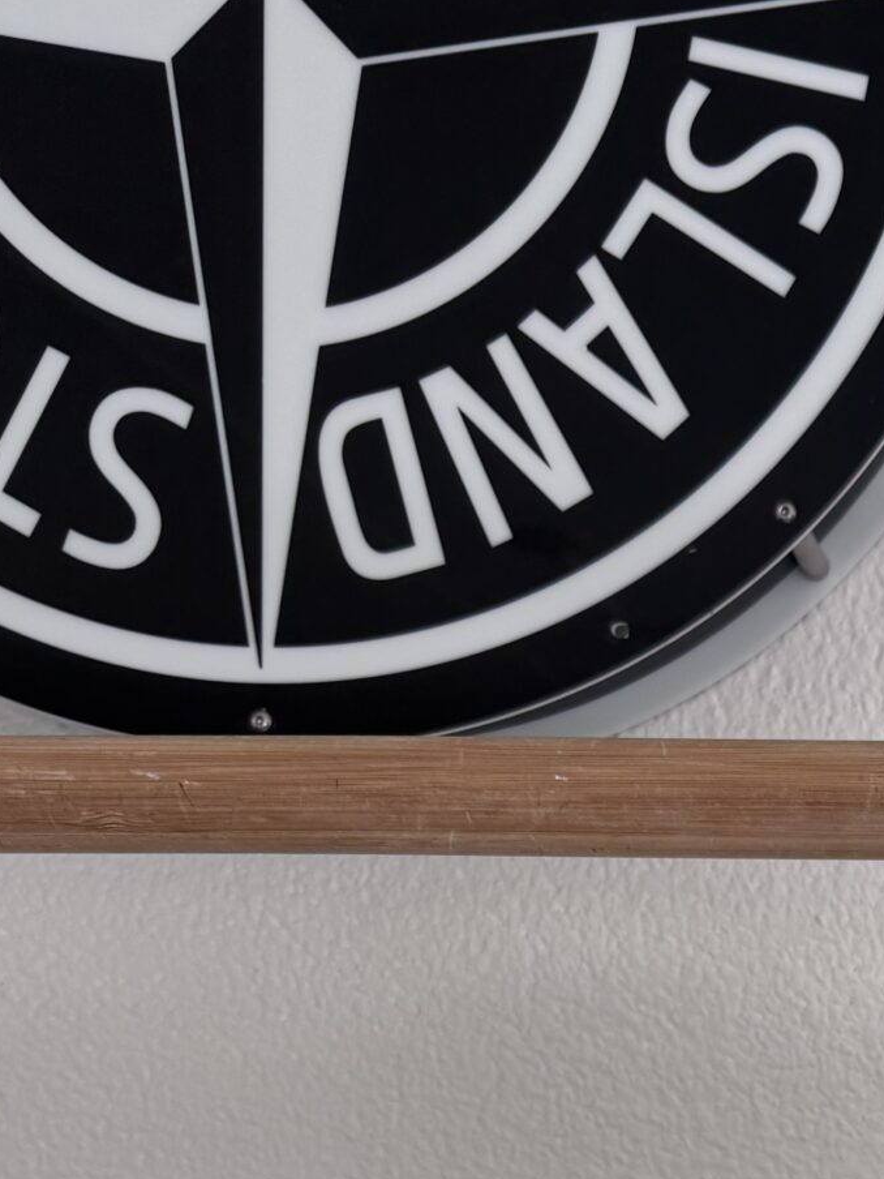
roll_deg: -0.6
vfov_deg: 26.0
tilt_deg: -2.7
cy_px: 1350
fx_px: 2315
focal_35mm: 68
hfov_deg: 19.9
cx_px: 1140
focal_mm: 6.76
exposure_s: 1/129
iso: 50
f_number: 1.78
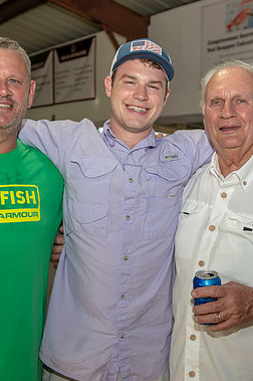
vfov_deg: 40.4
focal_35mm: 49
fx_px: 517
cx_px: 124
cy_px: 188
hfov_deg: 27.5
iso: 50
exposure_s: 1/80
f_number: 3.5
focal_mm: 32
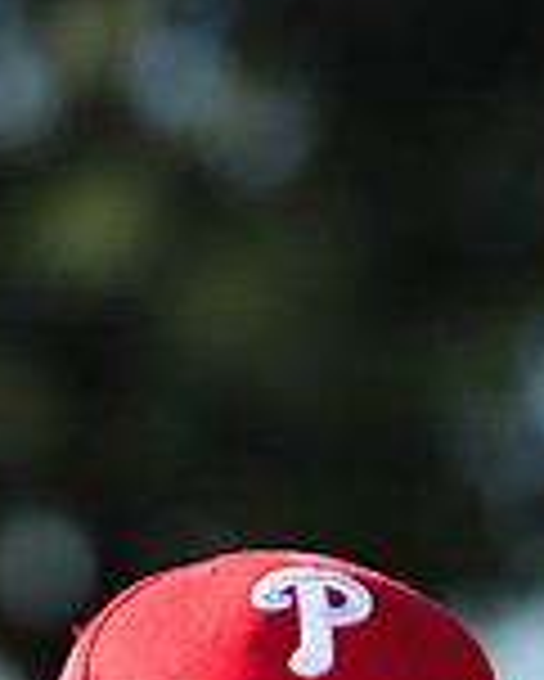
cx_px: 252
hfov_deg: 3.2
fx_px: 9751
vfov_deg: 4.0
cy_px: 1189
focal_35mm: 485
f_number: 4.5
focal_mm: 135
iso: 200
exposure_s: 1/800
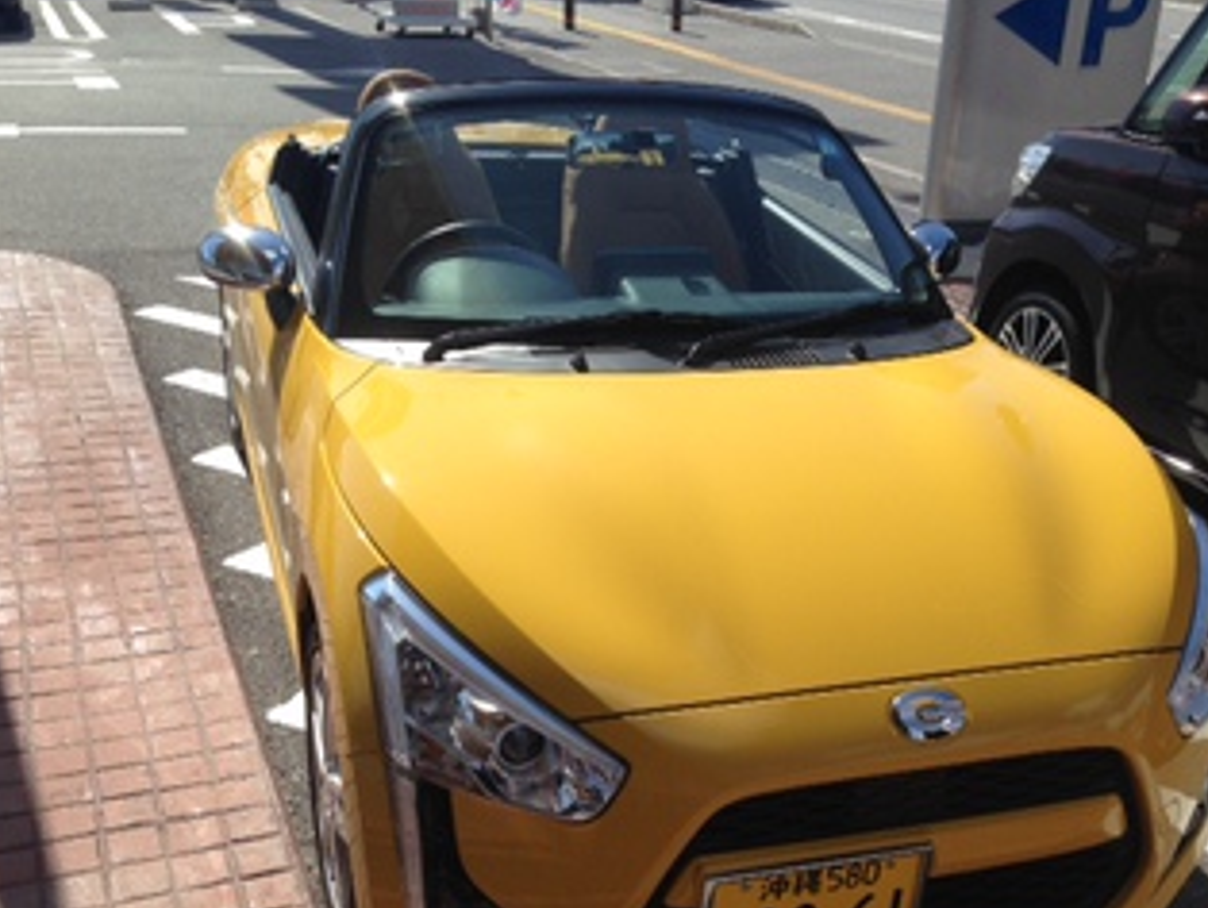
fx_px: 1467
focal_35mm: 42
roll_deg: -2.1
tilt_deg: -27.2
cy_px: 569
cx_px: 658
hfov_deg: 44.7
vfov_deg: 34.2
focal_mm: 4.12
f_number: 2.4
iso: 50
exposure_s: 1/1695
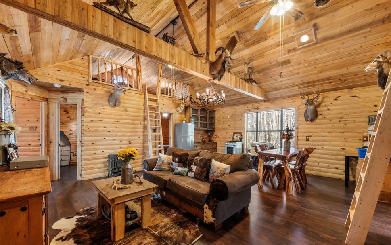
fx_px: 149
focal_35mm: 14
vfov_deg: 78.3
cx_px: 206
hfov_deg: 105.2
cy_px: 137
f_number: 9
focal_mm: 13
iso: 250
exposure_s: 13
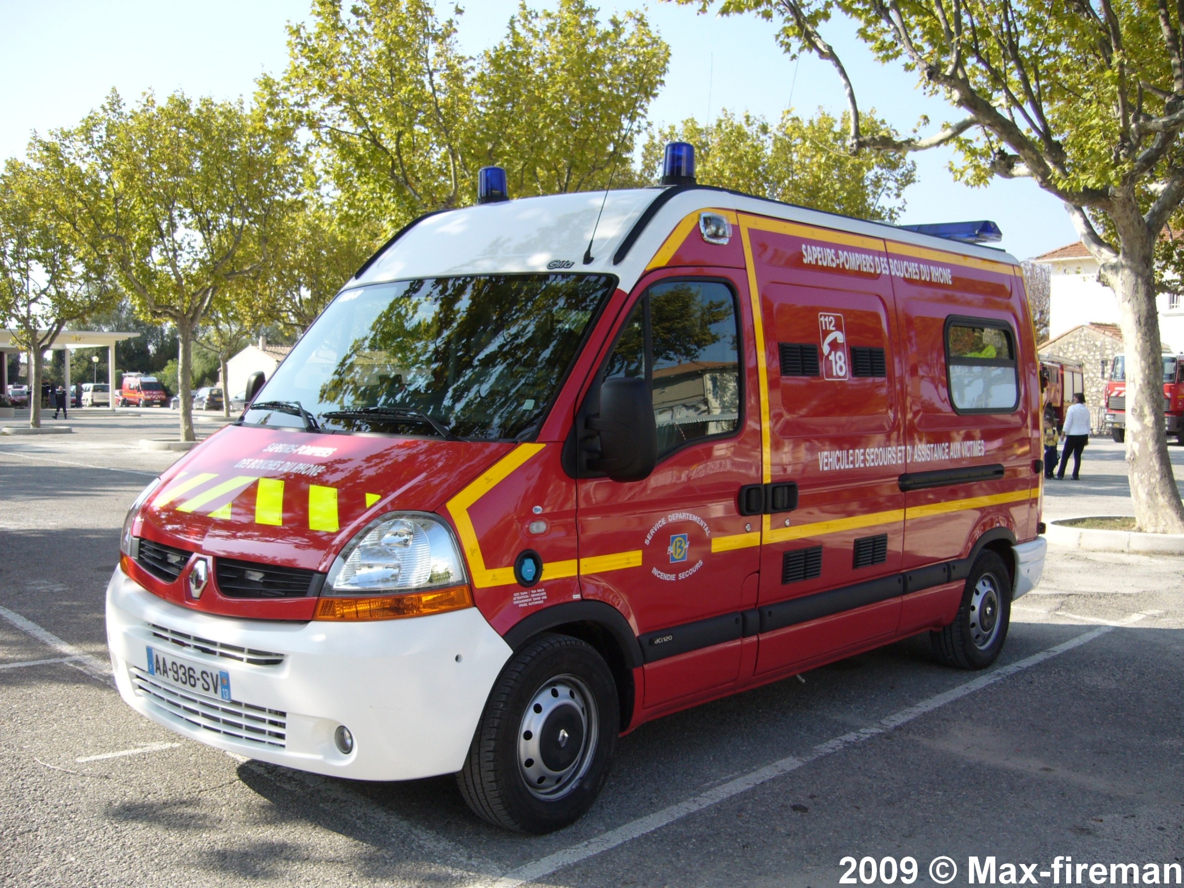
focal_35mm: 35
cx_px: 592
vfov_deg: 40.7
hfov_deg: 52.6
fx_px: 1197
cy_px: 444
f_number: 2.8
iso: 80
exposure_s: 1/500
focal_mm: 5.8
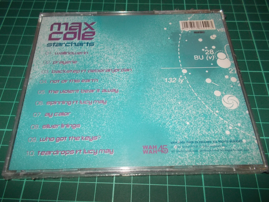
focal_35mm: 29
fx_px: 225
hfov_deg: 61.7
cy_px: 101
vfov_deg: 48.2
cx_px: 134
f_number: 3.3
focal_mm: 4.1
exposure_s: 1/30
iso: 200
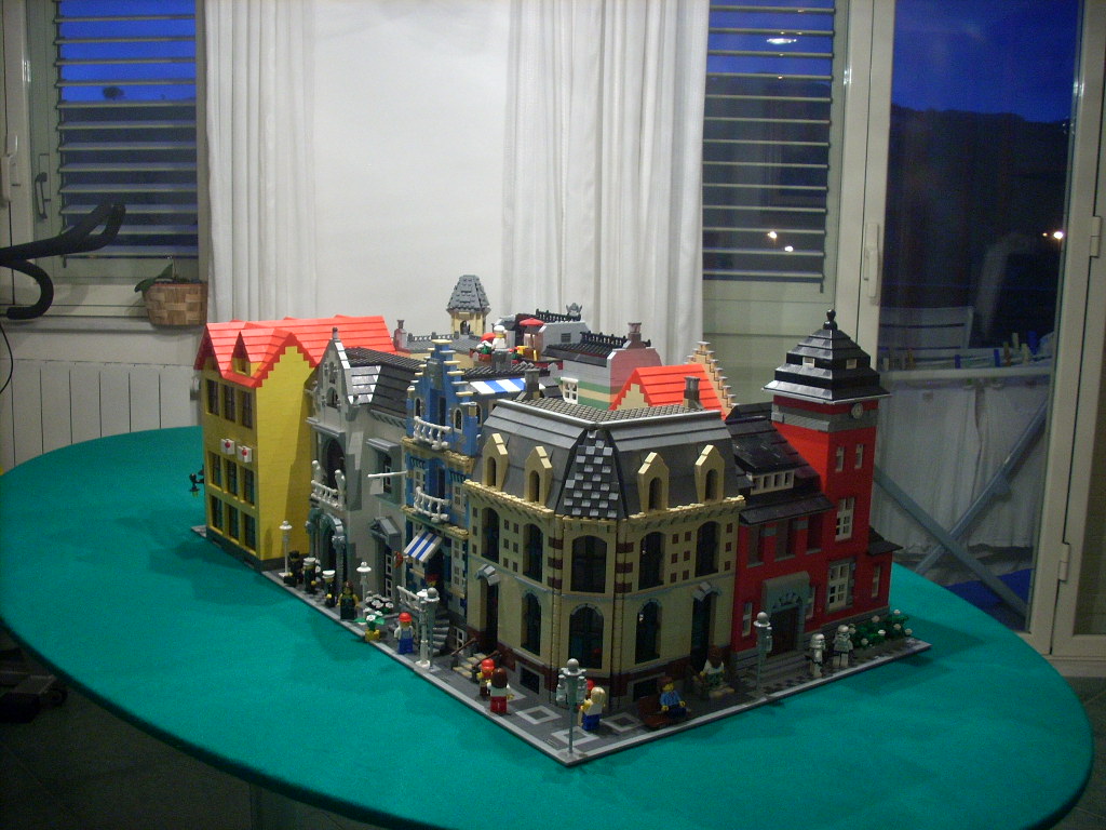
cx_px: 553
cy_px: 415
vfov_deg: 38.7
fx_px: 1182
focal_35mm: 37
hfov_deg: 50.1
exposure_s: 1/8.7
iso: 200
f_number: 2.8
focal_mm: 6.2
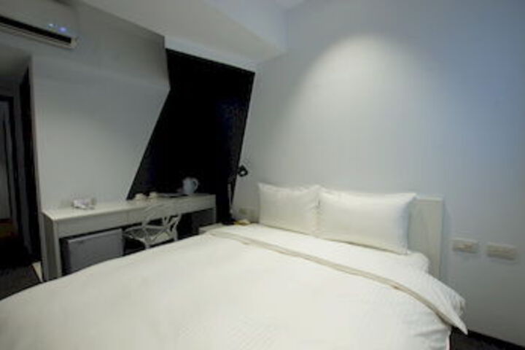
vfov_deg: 77.3
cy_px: 175
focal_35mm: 15
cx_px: 262
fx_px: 219
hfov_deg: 100.4
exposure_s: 1/8
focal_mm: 10
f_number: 10
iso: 400
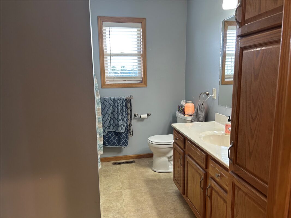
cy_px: 109
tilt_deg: -9.4
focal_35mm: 26
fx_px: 219
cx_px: 146
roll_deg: +1.5
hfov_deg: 67.3
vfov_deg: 53.1
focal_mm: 5.7
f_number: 1.5
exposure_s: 1/60
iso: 80
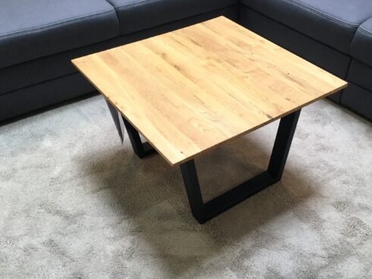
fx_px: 408
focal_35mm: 38
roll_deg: -0.1
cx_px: 209
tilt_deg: -42.5
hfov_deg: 48.9
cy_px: 164
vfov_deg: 37.6
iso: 100
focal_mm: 3.3
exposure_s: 1/33
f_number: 2.4
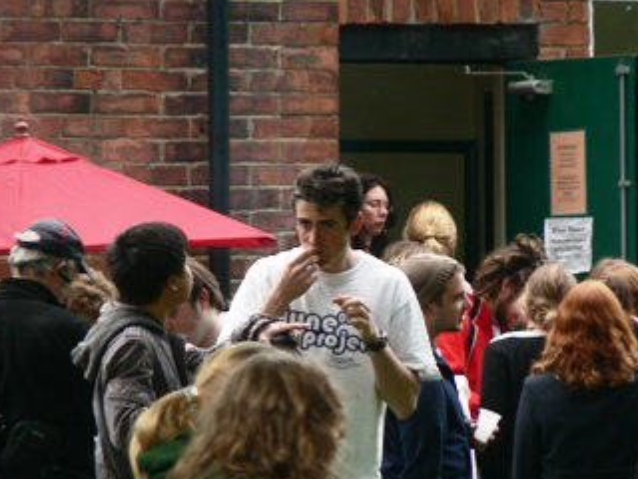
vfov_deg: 2.8
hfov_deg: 3.7
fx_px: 9953
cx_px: 309
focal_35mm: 540
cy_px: 297
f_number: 3.3
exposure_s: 1/60
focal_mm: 72
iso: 80
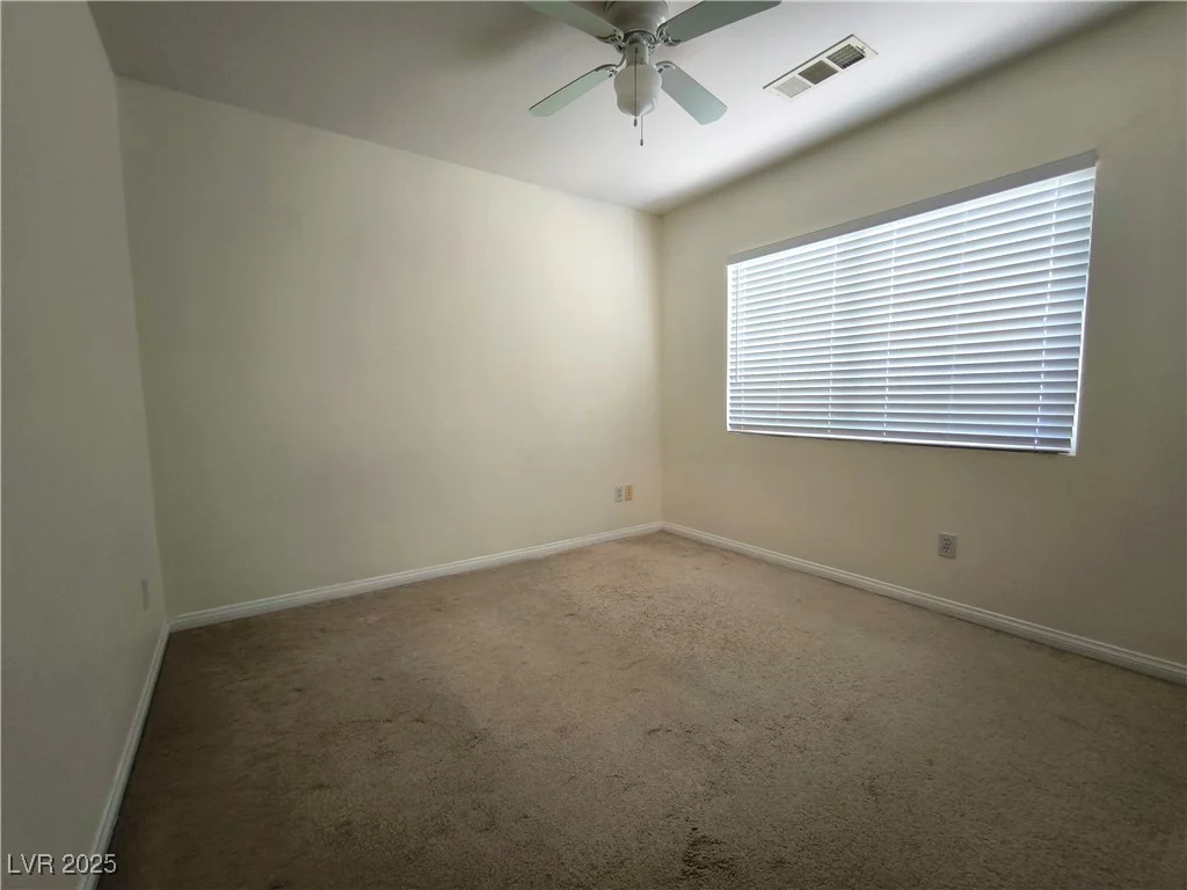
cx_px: 594
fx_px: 514
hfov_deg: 98.2
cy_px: 445
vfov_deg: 81.7
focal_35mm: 15
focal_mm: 1.91
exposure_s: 1/60
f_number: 2.2
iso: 160
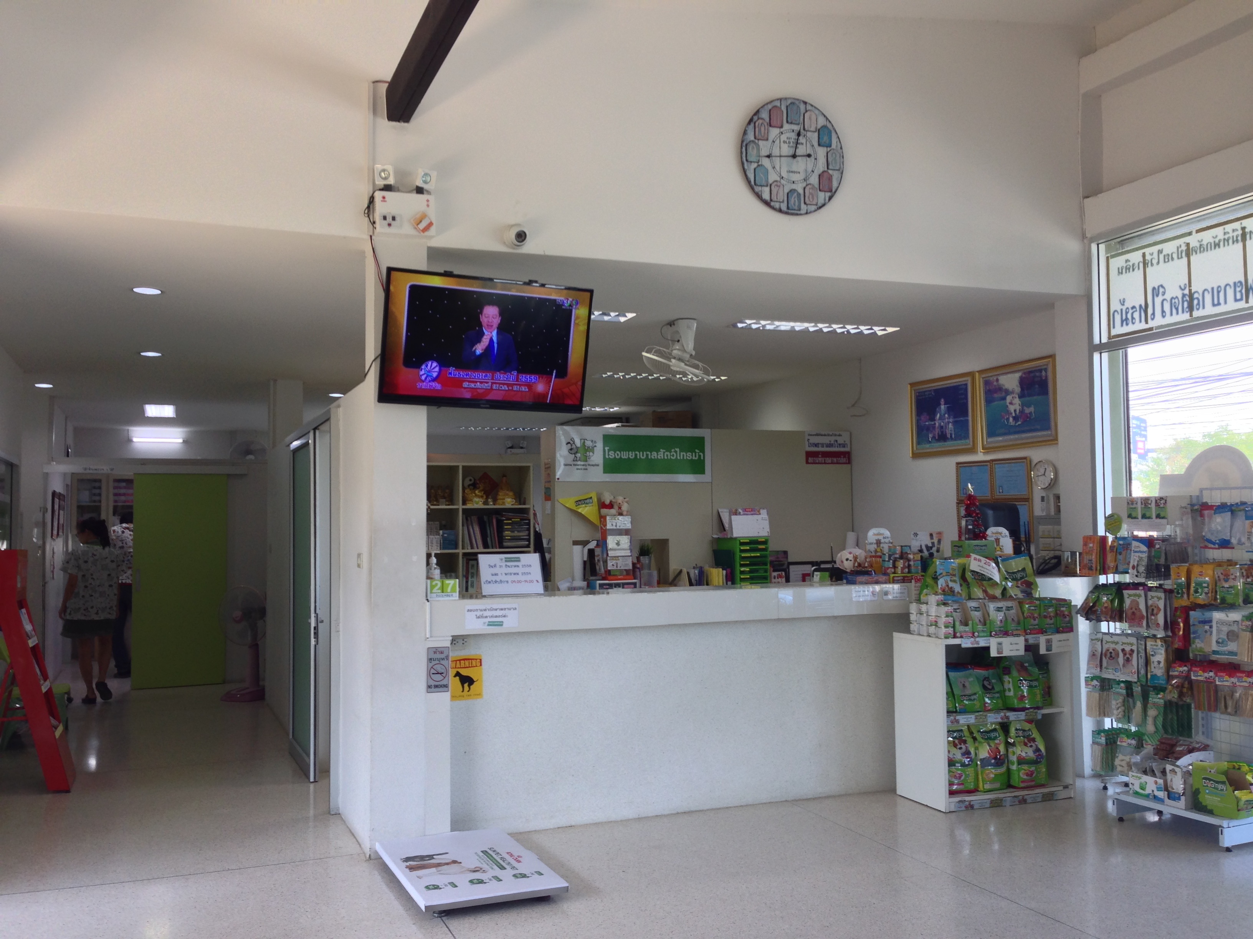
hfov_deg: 55.4
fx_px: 1195
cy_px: 470
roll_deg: +0.4
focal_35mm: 33
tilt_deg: +3.4
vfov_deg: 42.9
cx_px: 626
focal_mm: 4.12
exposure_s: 1/60
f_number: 2.4
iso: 50
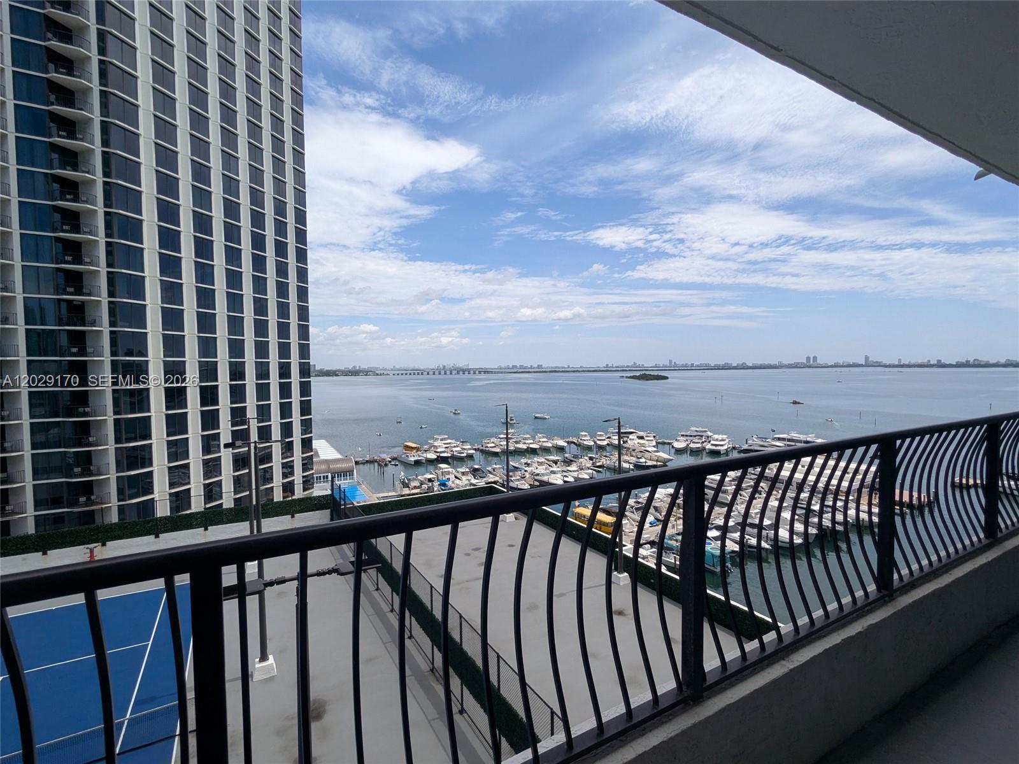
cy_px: 382
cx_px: 510
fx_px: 471
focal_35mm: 16
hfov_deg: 94.5
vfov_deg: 78.1
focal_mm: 2.35
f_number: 2.2
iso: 55
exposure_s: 1/2066
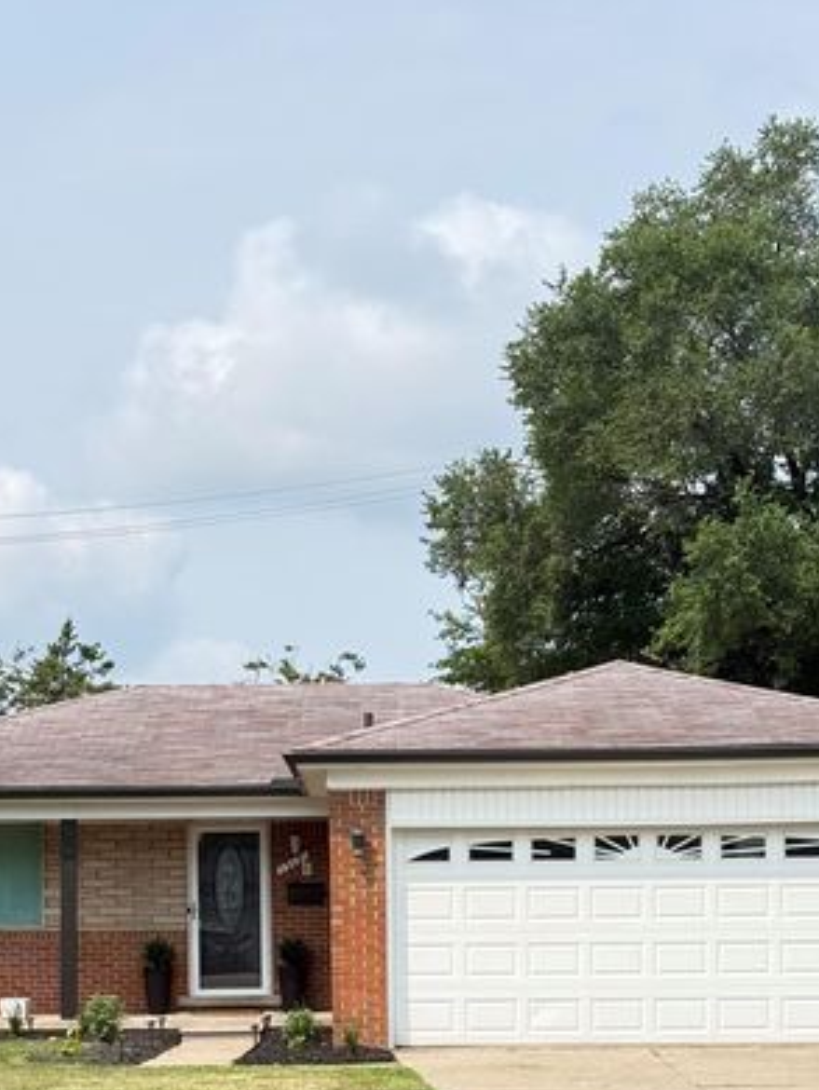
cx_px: 333
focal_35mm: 82
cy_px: 901
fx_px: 2584
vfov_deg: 23.4
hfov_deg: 18.0
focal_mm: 6.76
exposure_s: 1/3378
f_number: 1.78
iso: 100
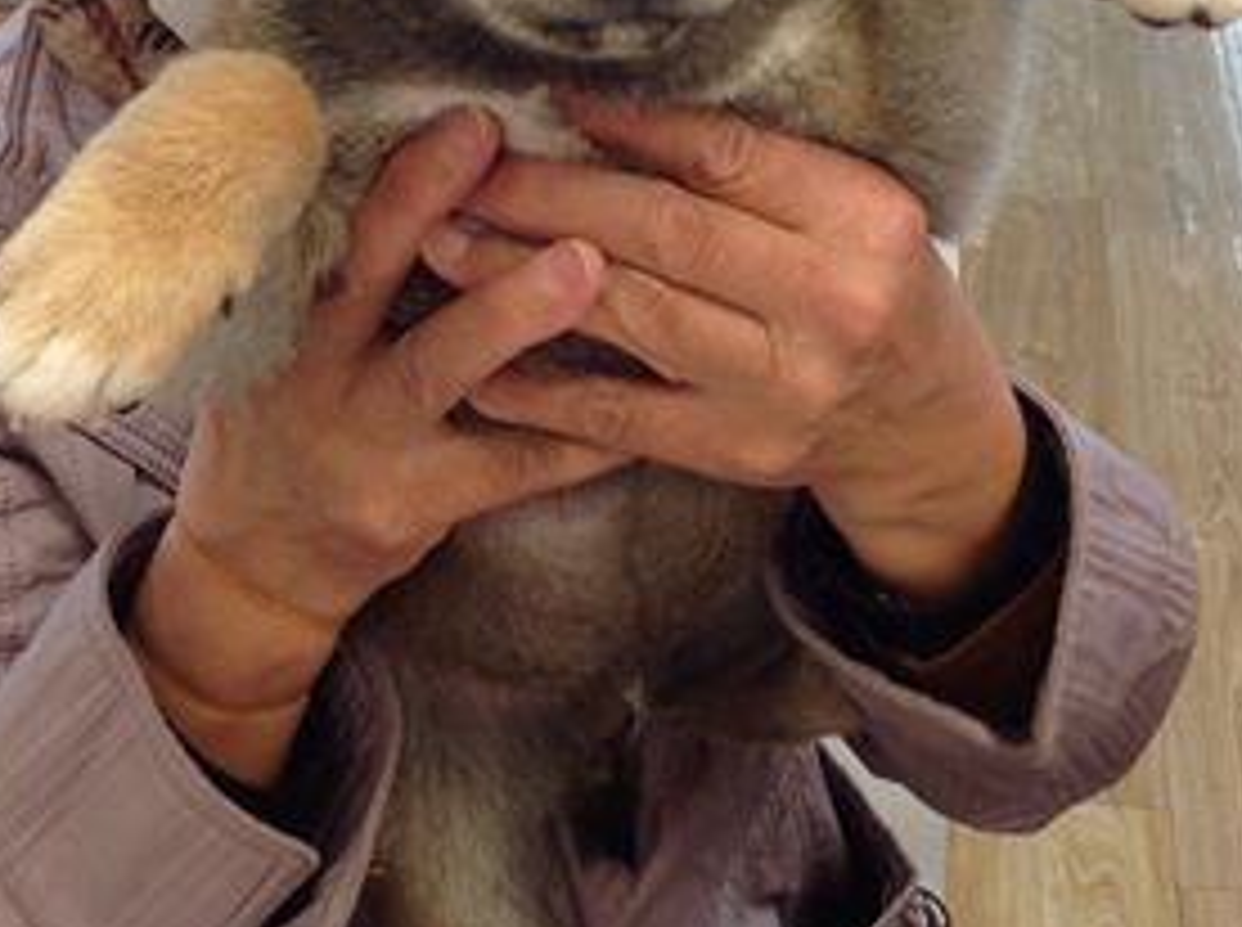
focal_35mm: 76
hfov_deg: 25.7
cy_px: 162
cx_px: 603
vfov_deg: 19.1
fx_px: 2722
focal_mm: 4.28
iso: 64
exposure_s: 1/40
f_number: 2.4
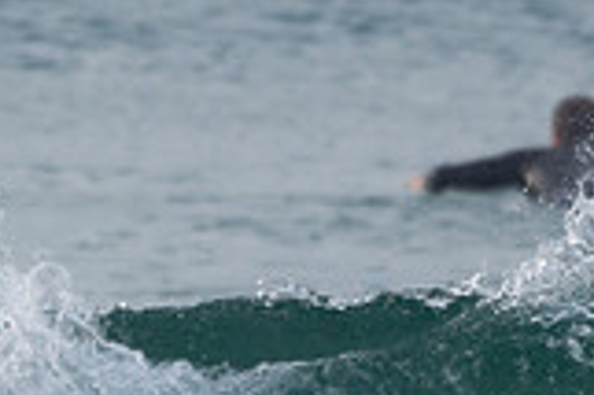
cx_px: -66
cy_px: 655
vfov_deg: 0.8
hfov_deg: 1.2
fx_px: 28565
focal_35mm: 1733
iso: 560
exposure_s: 1/1600
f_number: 5.6
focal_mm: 320
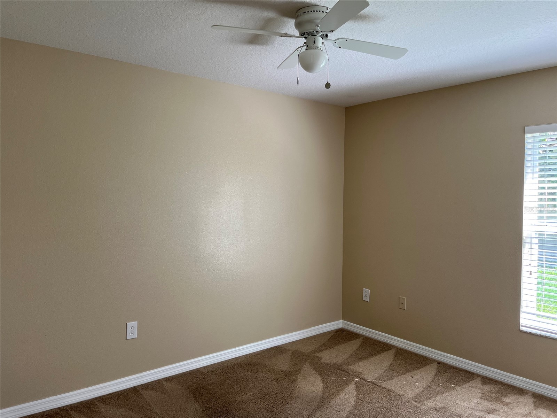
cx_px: 278
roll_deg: -0.7
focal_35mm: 26
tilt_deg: -2.5
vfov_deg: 53.1
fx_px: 418
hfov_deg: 67.3
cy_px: 209
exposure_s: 1/120
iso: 64
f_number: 1.6
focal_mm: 5.1
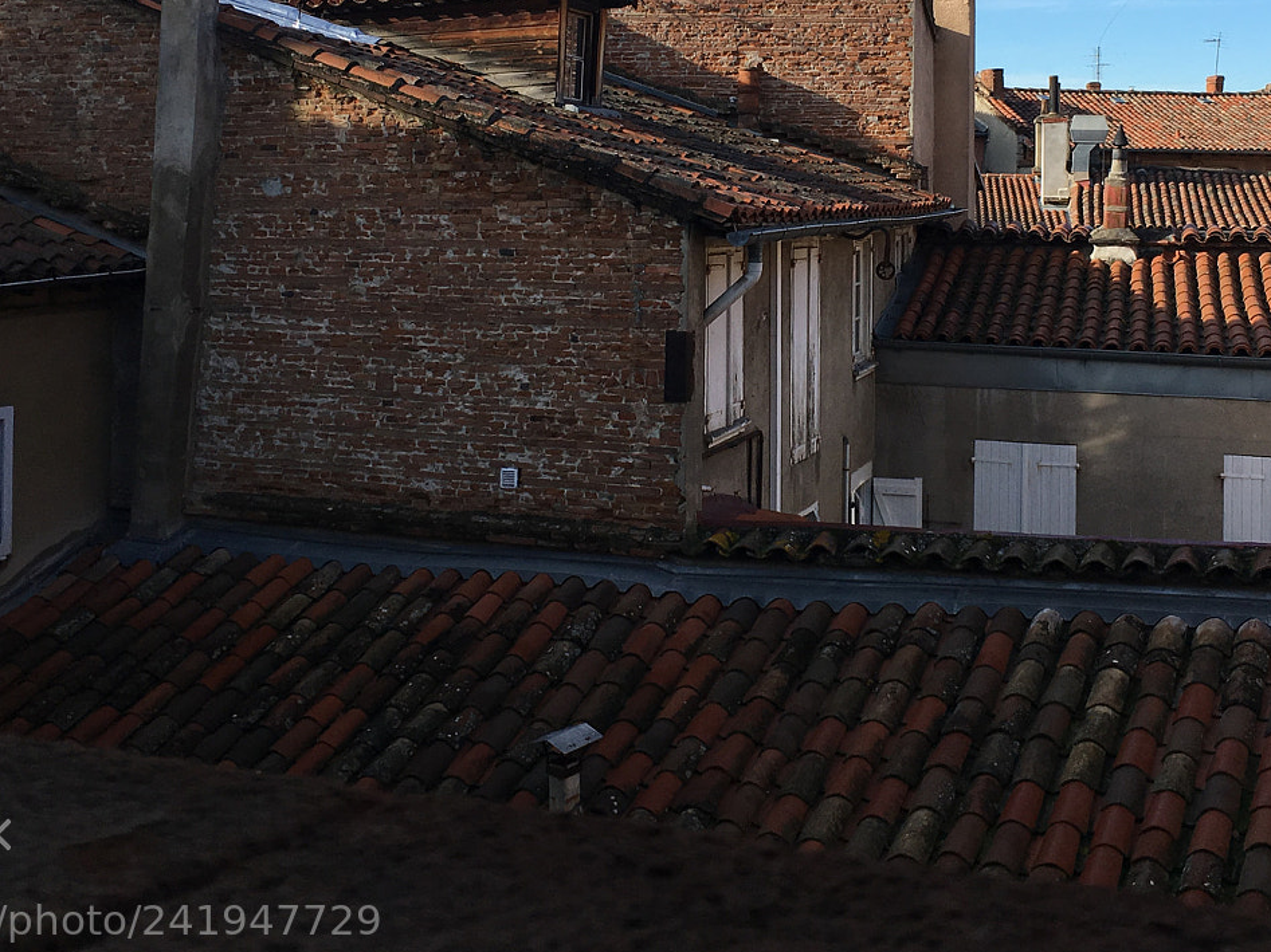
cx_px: 752
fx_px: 1799
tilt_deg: -0.6
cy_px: 221
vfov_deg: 29.1
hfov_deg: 38.8
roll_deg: -0.8
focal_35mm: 49
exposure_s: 1/916
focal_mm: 4.15
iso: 25
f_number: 2.2
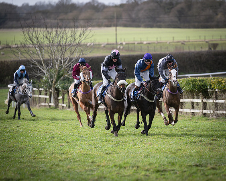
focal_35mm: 266
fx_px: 1779
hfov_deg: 7.3
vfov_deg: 5.8
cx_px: 134
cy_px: 109
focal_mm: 175
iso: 250
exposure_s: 1/2000
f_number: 3.2
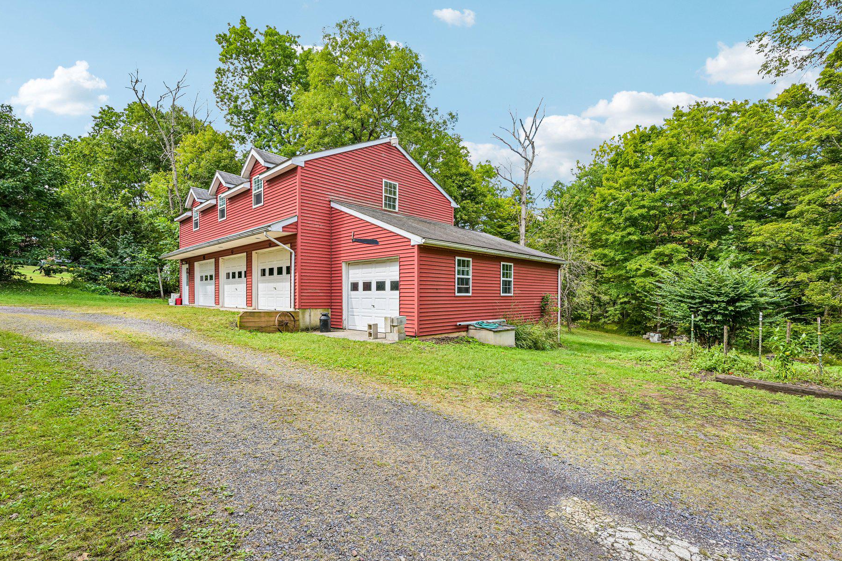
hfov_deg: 96.4
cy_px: 298
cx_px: 374
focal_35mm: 16
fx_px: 374
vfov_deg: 73.6
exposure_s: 1/50
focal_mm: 14
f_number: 8
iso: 100
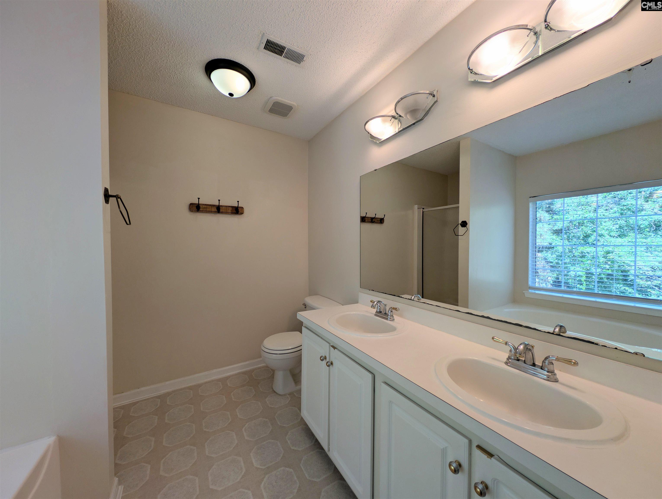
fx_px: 230
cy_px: 250
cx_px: 331
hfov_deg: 110.5
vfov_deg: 94.6
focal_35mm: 12
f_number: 1.95
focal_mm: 2.23
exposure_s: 1/207
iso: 36
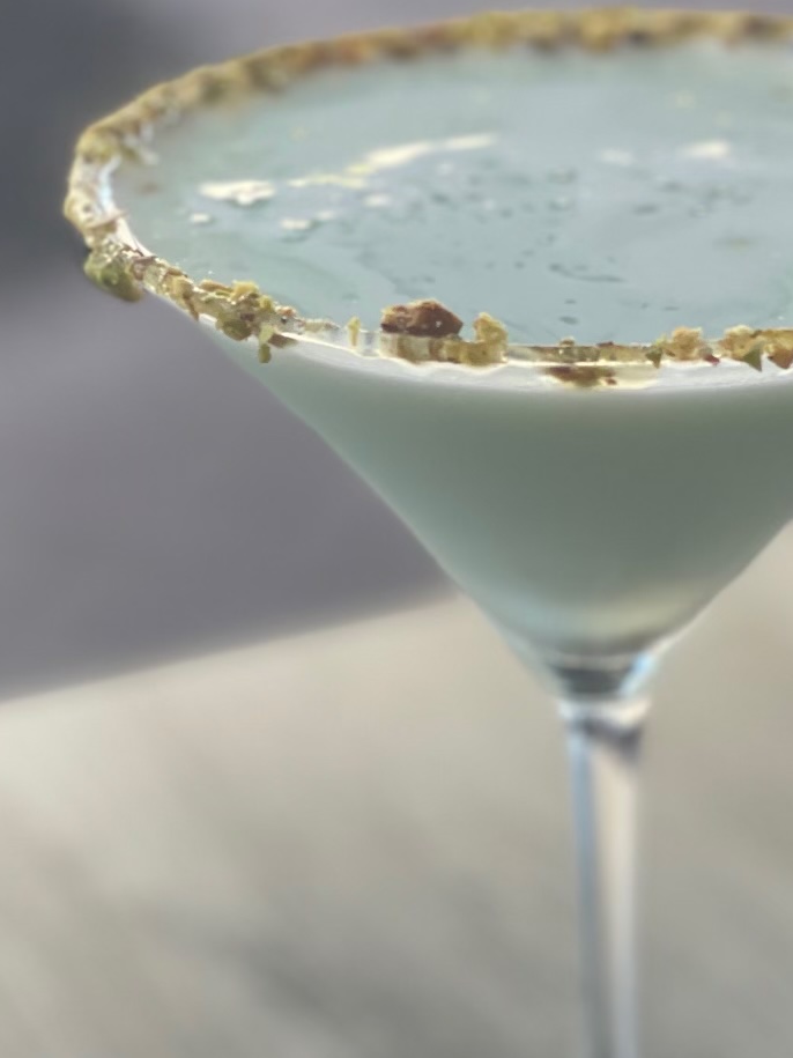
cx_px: 624
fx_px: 4308
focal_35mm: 141
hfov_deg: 10.5
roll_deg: +0.3
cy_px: 923
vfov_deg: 13.9
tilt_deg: -29.2
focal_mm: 7.5
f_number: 2.2
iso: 50
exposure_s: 1/120
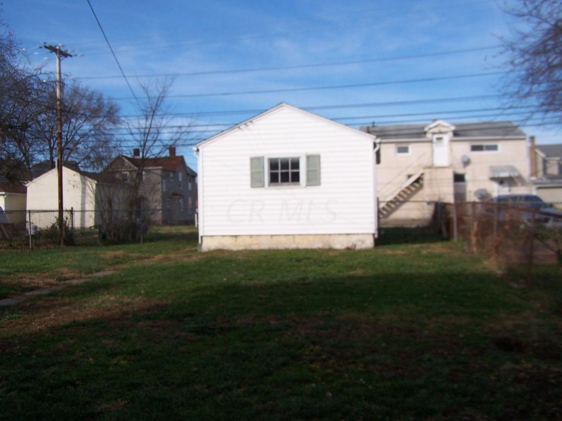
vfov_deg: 37.7
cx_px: 281
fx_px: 617
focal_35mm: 38
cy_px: 210
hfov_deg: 49.0
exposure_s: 1/800
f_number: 4
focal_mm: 6.3
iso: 80
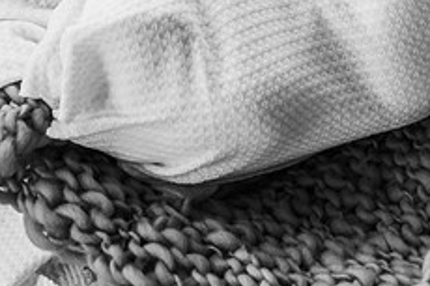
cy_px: -45
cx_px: 421
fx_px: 1385
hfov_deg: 17.3
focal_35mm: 116
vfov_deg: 11.6
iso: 500
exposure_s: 1/250
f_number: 3.5
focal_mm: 40
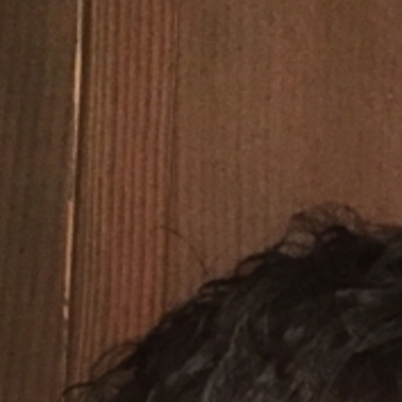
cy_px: 759
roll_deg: -2.0
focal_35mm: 148
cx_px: 534
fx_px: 1945
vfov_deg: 10.9
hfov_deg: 11.5
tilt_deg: -1.6
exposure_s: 1/15
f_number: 2.2
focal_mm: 4.15
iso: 400
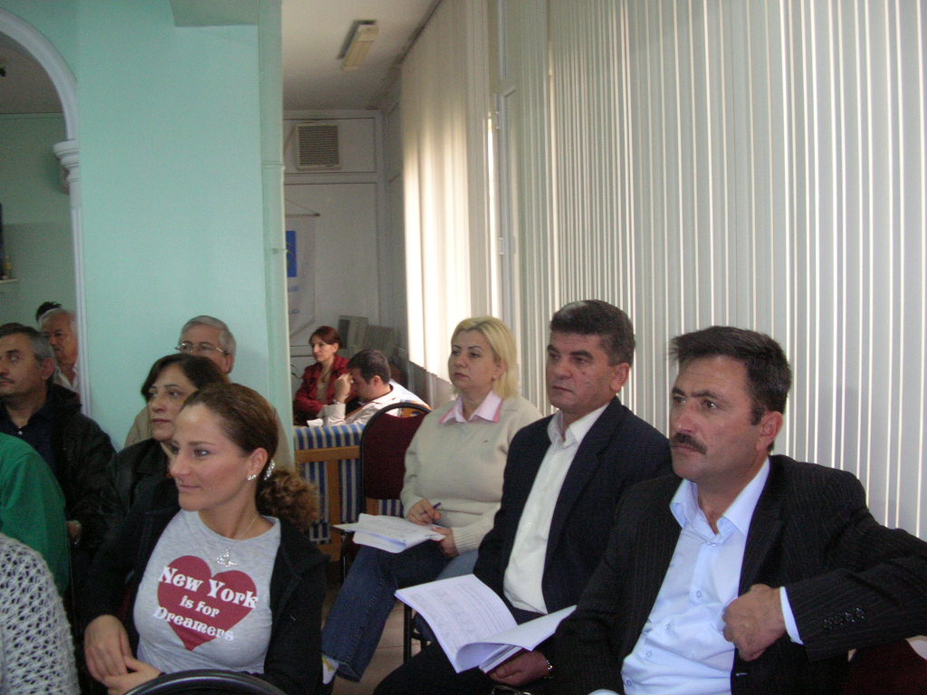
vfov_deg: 40.7
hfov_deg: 52.6
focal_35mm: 35
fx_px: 937
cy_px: 348
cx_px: 464
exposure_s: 1/29
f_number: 2.8
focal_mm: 5.8
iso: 172
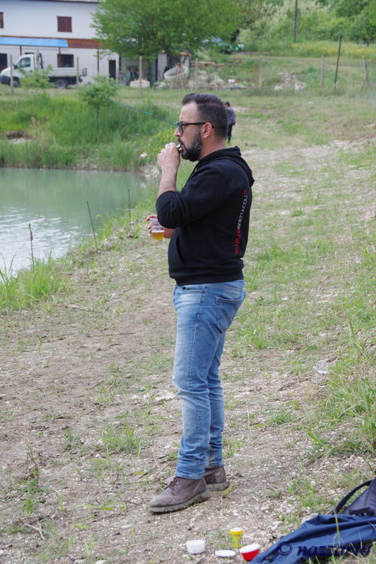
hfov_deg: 12.6
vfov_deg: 18.8
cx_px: 188
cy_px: 282
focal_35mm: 109
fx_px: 1708
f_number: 8
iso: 640
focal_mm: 73
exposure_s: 1/320
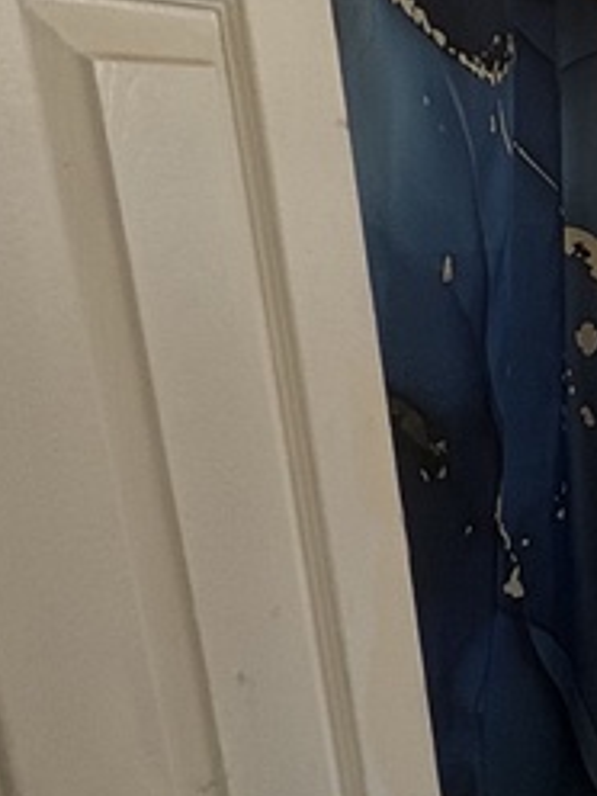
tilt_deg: -16.2
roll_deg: -0.3
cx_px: 1101
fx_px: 1403
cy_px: 520
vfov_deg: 31.5
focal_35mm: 61
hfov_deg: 18.4
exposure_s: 1/131
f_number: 2.2
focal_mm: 2.22
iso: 125
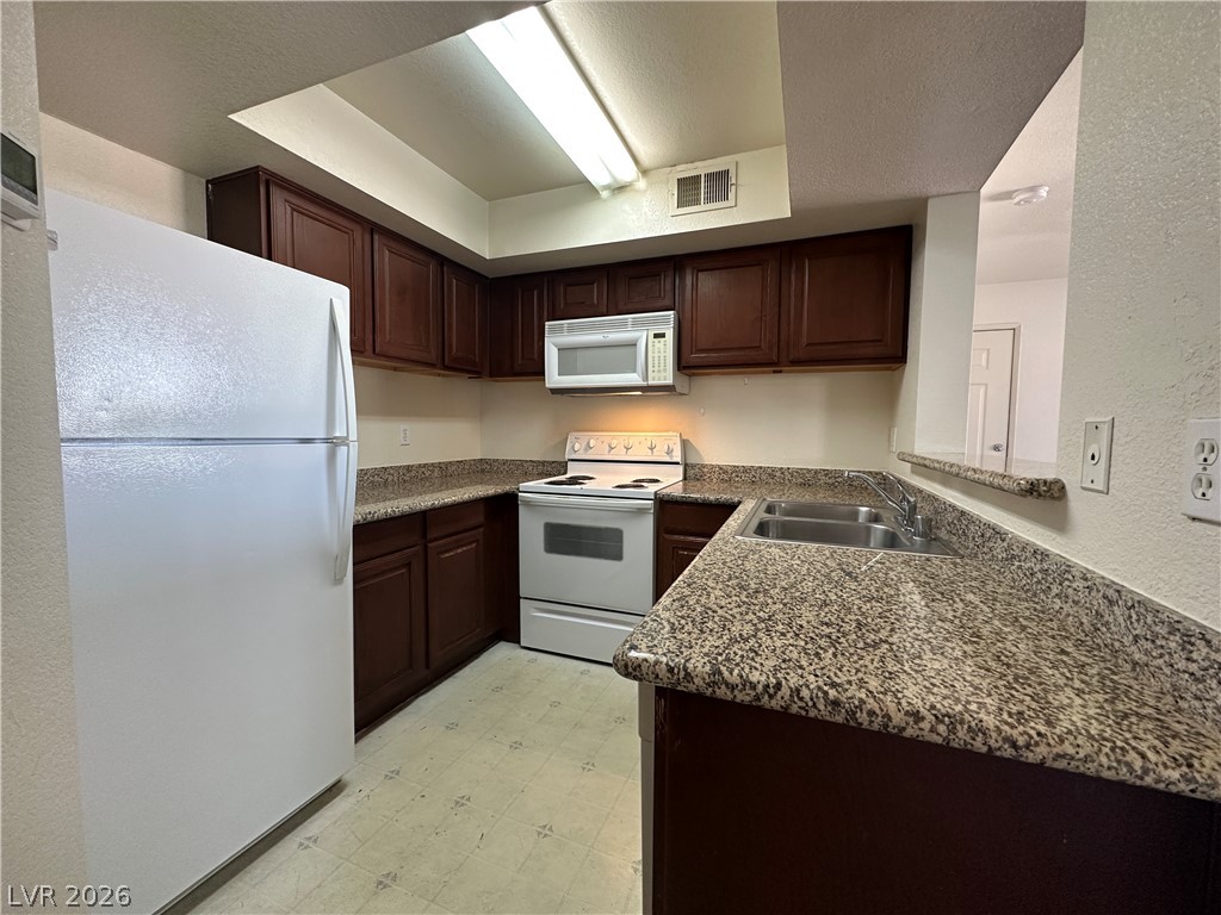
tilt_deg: -4.4
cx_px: 610
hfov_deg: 102.1
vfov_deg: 85.7
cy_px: 458
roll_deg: -1.6
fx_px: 494
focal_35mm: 14
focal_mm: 2.22
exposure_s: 1/60
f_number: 2.2
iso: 200
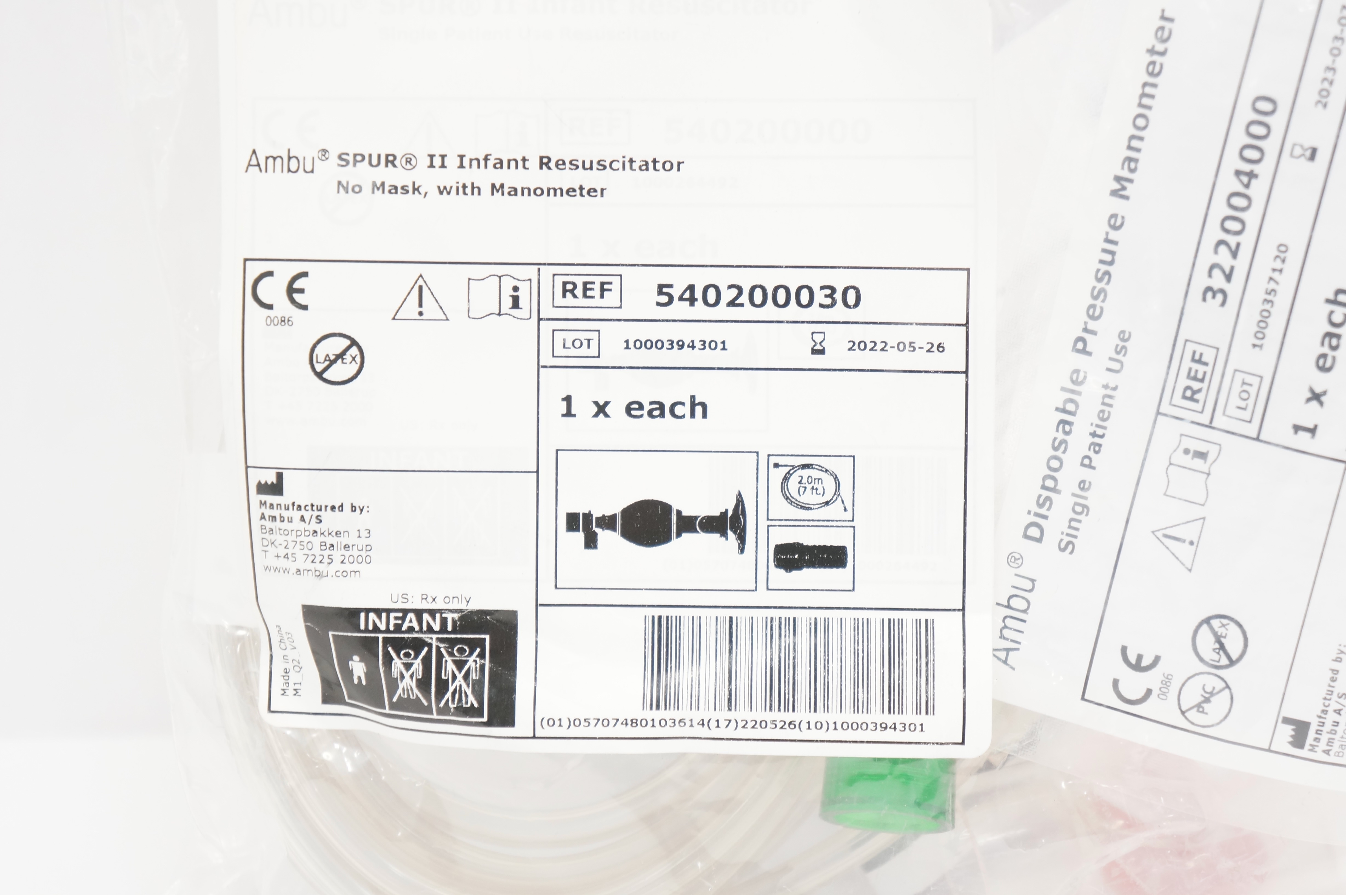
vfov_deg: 16.5
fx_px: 3081
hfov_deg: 24.6
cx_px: 673
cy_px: 448
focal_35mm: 82
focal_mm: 55
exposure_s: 1/60
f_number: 5.6
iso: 800
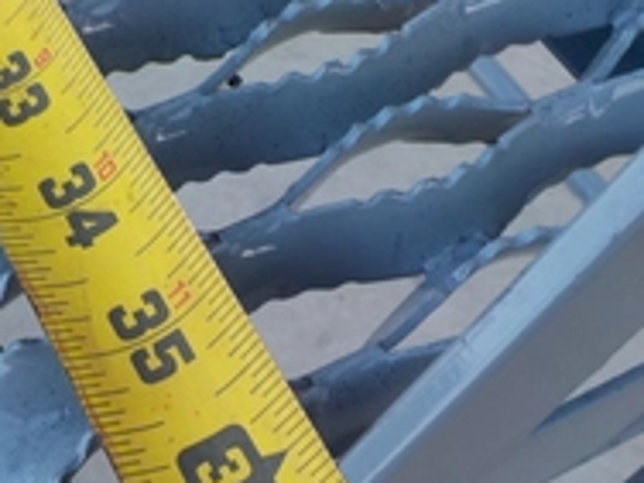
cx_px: 212
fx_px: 1191
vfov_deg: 22.7
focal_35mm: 64
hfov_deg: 30.0
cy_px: 377
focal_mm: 4.1
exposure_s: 1/30
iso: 125
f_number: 3.3
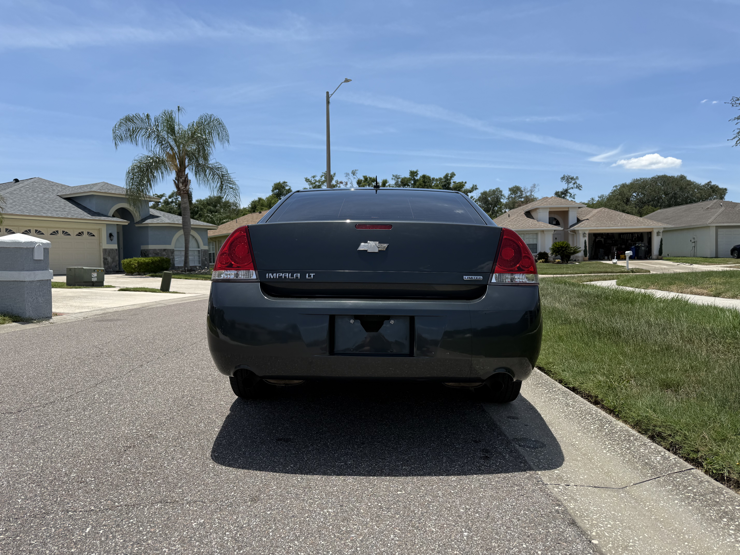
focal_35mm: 24
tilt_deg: -1.0
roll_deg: +0.3
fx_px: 513
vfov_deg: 56.8
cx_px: 370
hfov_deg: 71.6
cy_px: 278
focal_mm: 6.76
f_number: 1.78
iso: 80
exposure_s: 1/4975
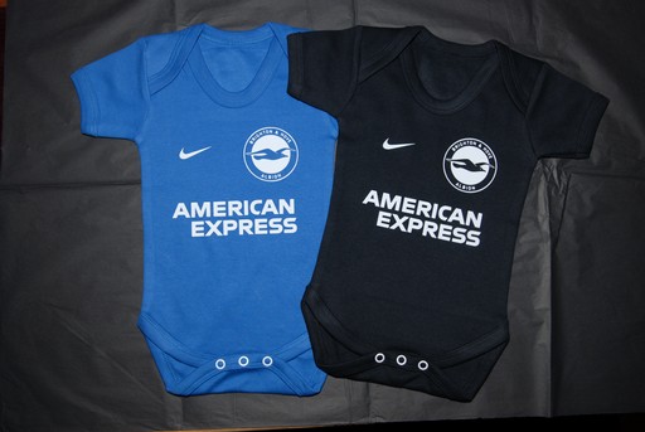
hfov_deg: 57.2
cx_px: 322
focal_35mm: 33
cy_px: 216
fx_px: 592
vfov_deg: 40.1
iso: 100
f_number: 3.5
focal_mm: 22
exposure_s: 1/80
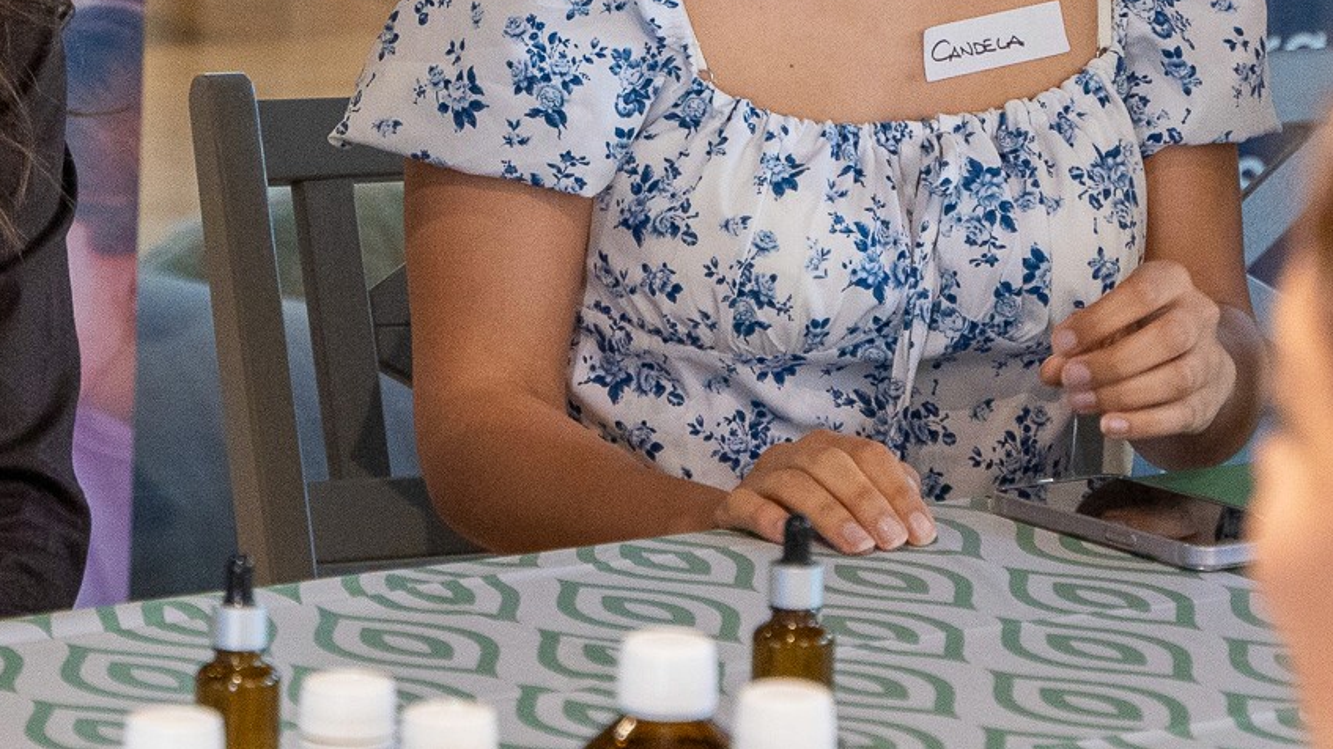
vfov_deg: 5.3
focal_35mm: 228
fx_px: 8057
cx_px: 502
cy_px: 77
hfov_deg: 9.5
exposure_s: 1/160
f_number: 4
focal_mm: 60
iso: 3200
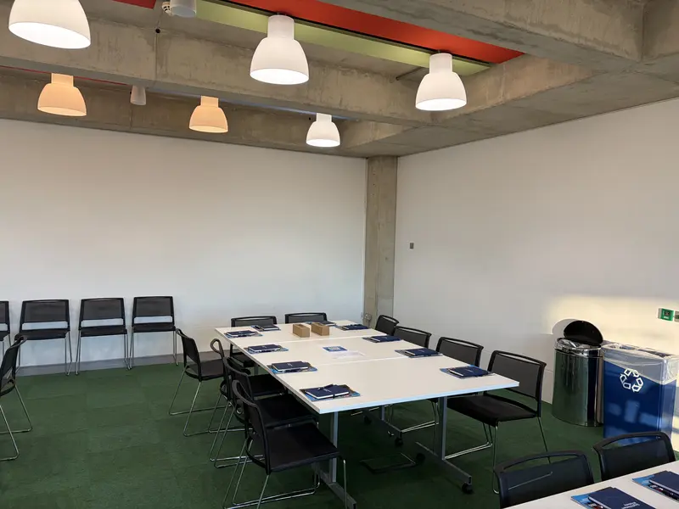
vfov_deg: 53.1
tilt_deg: +0.2
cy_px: 254
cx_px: 340
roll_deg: -0.9
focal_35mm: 26
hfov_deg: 67.3
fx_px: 510
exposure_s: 1/100
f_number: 1.6
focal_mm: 5.96
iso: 80
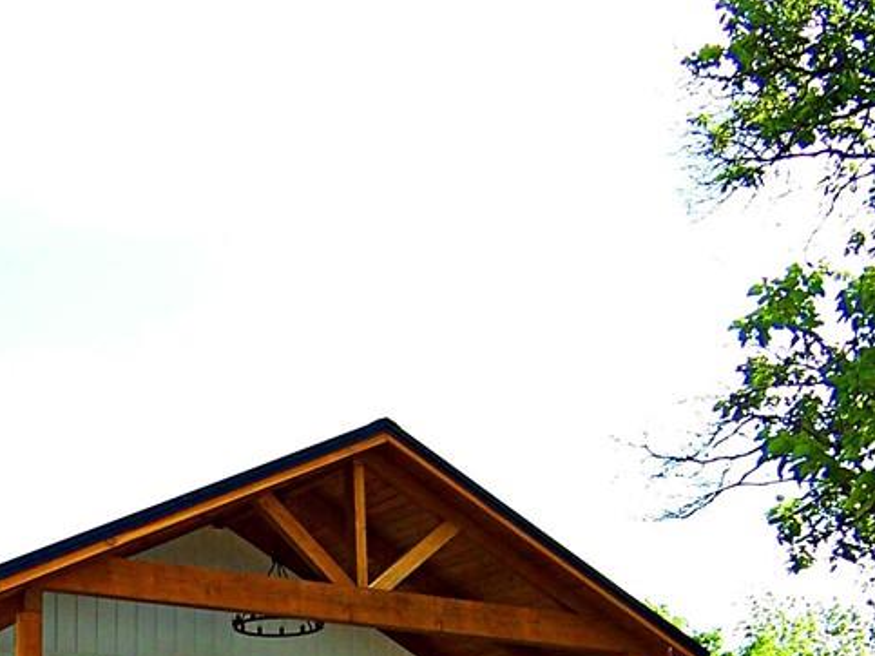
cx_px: 78
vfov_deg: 20.2
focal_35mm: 70
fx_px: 1769
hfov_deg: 26.8
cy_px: 681
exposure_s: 1/350
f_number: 3.4
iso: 80
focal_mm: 5.5
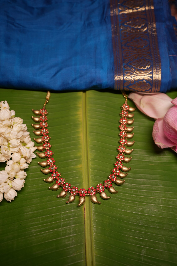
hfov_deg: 37.9
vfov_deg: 54.4
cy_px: 133
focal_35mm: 35
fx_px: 258
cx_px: 88
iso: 400
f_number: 4.5
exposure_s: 1/100
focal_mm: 35
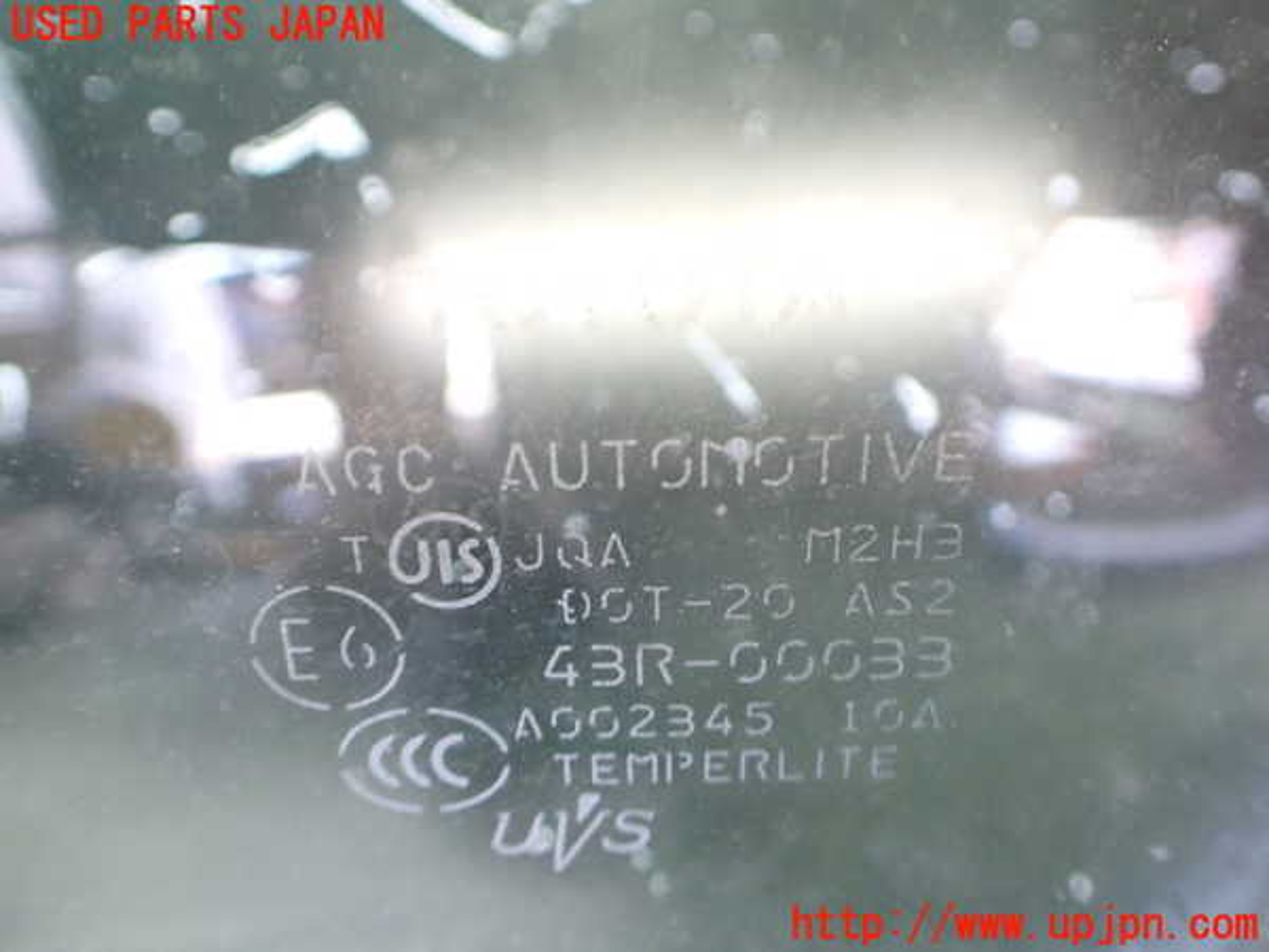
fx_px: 1100
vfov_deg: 46.8
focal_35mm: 30
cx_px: 634
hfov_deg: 60.0
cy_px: 476
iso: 800
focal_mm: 5.4
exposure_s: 1/50
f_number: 2.3
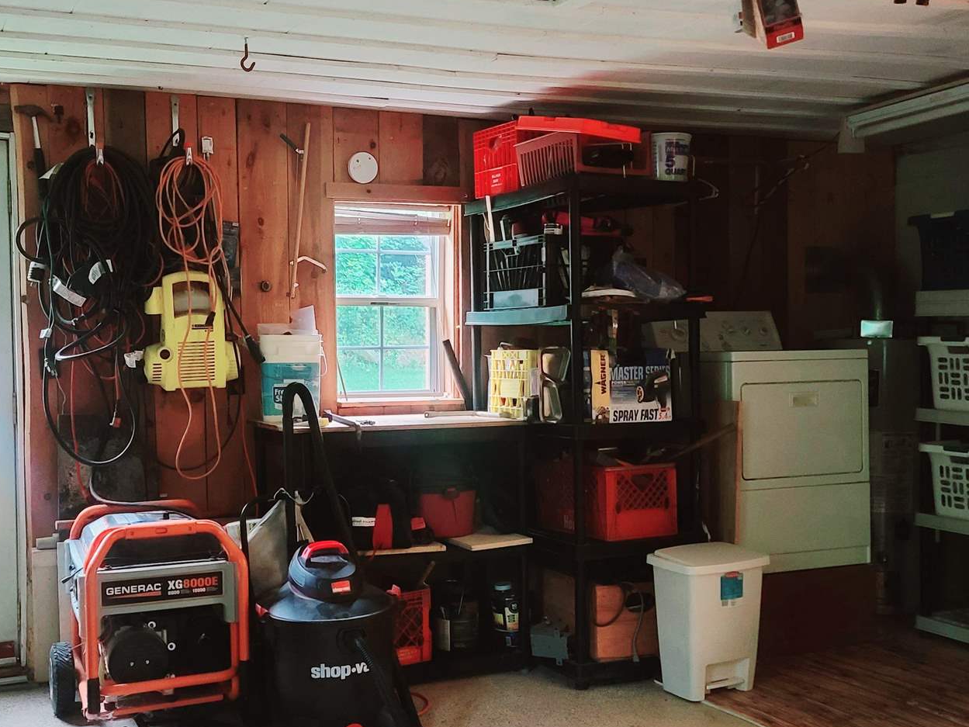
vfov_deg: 35.1
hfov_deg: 45.7
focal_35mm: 41
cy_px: 416
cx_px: 435
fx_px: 1148
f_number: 1.8
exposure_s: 1/29.1
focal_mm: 7
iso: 640
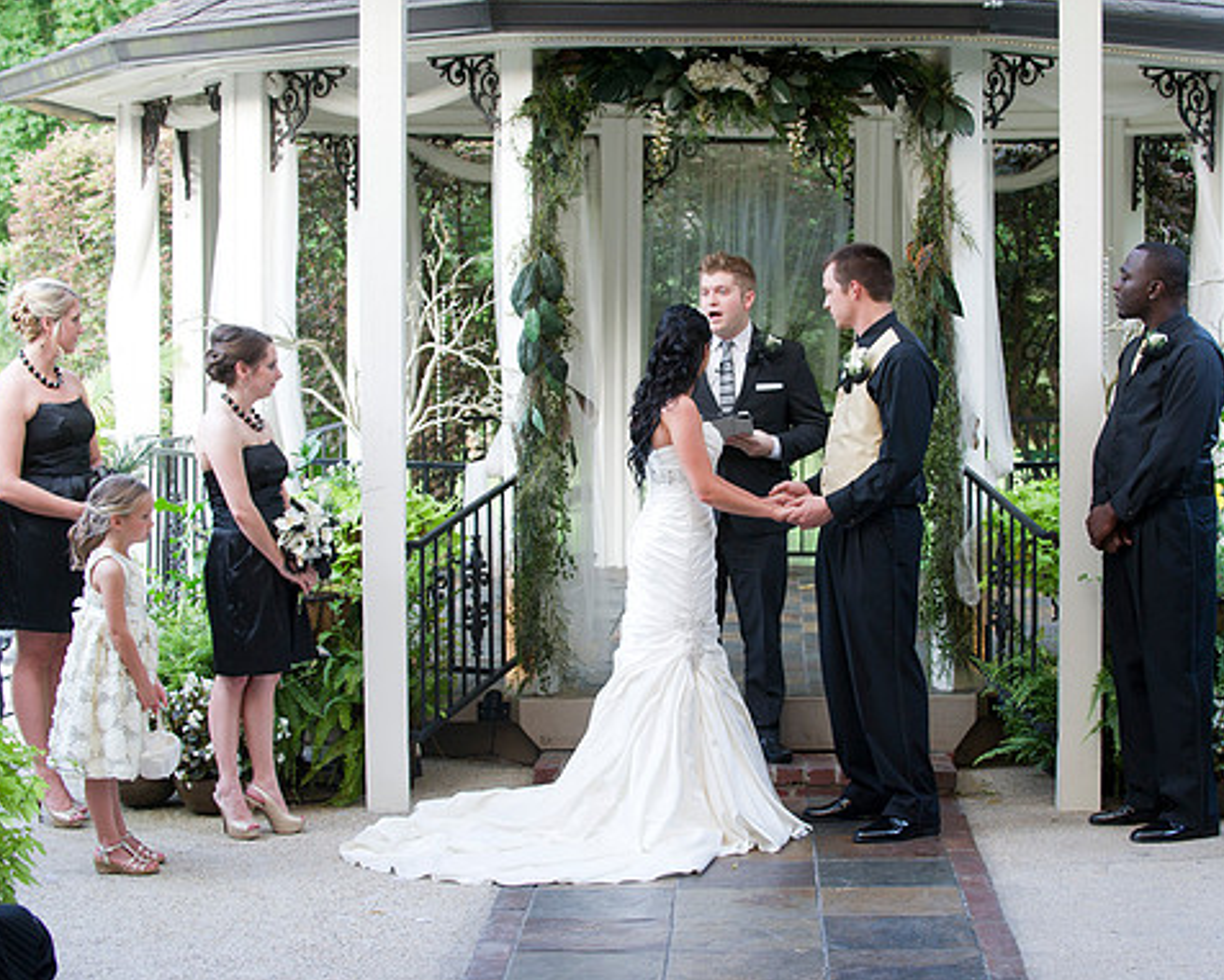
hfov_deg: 23.8
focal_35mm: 80
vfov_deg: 19.2
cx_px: 692
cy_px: 489
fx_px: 2899
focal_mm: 70
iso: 800
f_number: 3.5
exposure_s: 1/125
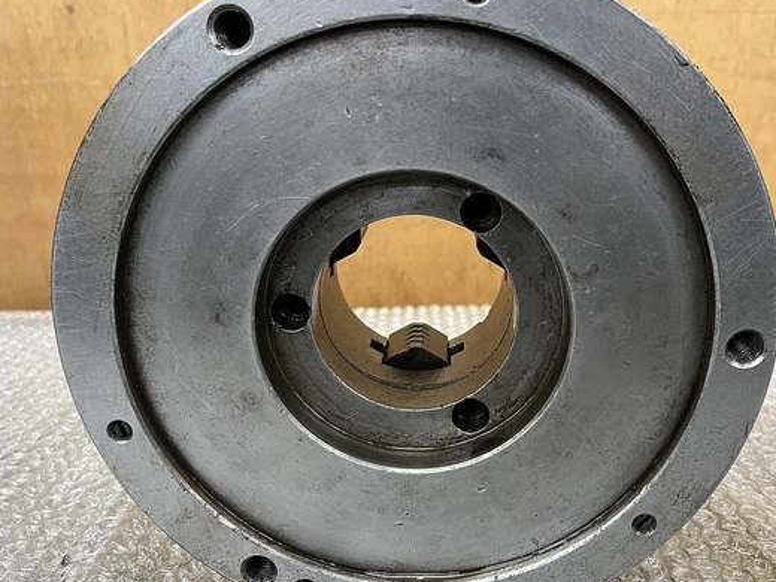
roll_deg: +0.9
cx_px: 418
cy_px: 290
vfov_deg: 44.2
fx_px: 717
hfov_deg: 56.8
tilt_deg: -19.4
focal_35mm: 32
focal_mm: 5.1
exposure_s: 1/60
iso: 200
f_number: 1.6
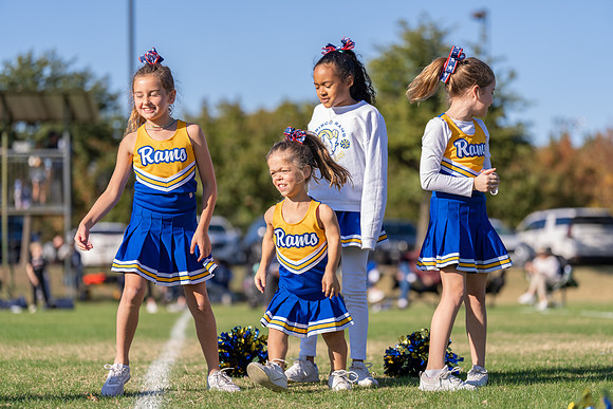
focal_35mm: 124
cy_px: 204
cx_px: 306
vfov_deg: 11.1
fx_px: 2112
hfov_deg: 16.5
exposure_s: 1/1250
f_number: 2.8
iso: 100
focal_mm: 124
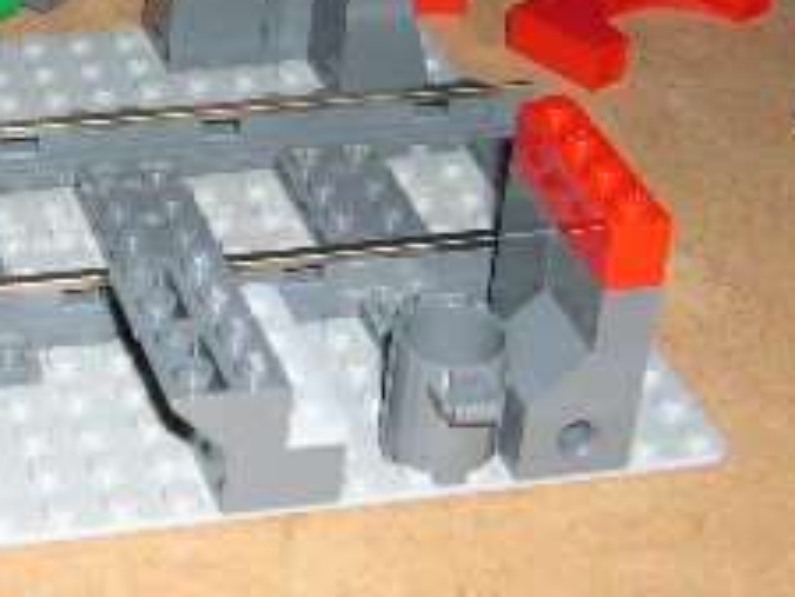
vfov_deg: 13.6
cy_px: 88
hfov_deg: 17.1
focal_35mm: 108
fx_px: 2482
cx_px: -258
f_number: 2.8
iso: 100
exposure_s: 1/60
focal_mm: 8
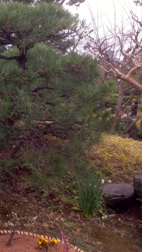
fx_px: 328
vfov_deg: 42.1
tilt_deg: -4.6
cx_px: -20
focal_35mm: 49
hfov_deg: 22.8
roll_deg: -1.1
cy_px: 124
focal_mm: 4.12
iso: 50
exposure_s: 1/60
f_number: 2.4
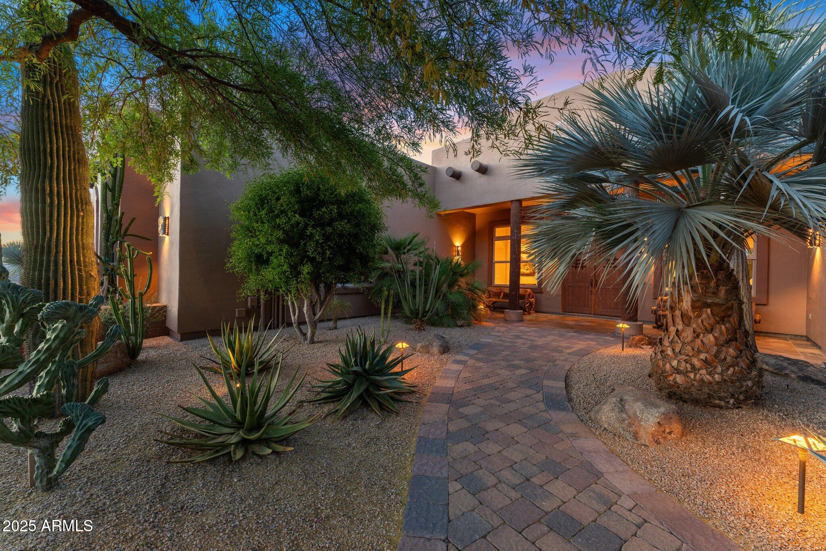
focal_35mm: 14
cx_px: 413
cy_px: 276
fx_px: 321
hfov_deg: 104.3
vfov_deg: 81.2
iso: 160
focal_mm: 14
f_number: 8
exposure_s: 2
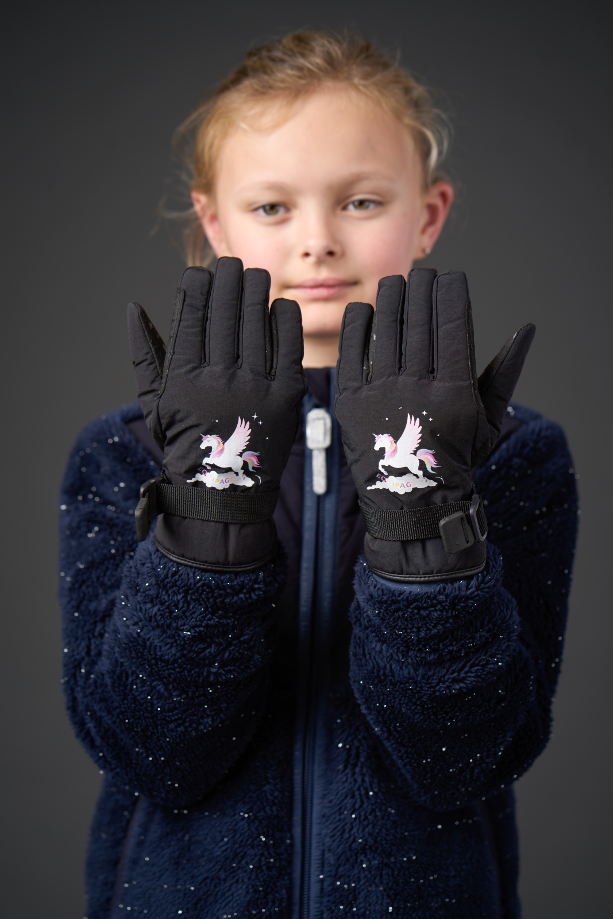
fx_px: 2170
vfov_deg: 23.9
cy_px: 460
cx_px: 306
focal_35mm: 85
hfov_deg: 16.1
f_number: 3.5
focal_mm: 85
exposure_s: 1/200
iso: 80
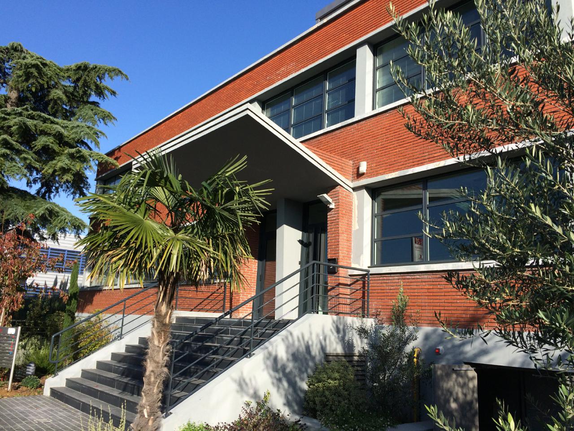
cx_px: 287
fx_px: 481
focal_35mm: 29
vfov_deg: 48.2
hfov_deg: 61.7
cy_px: 216
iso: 32
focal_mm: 4.15
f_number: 2.2
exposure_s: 1/1709
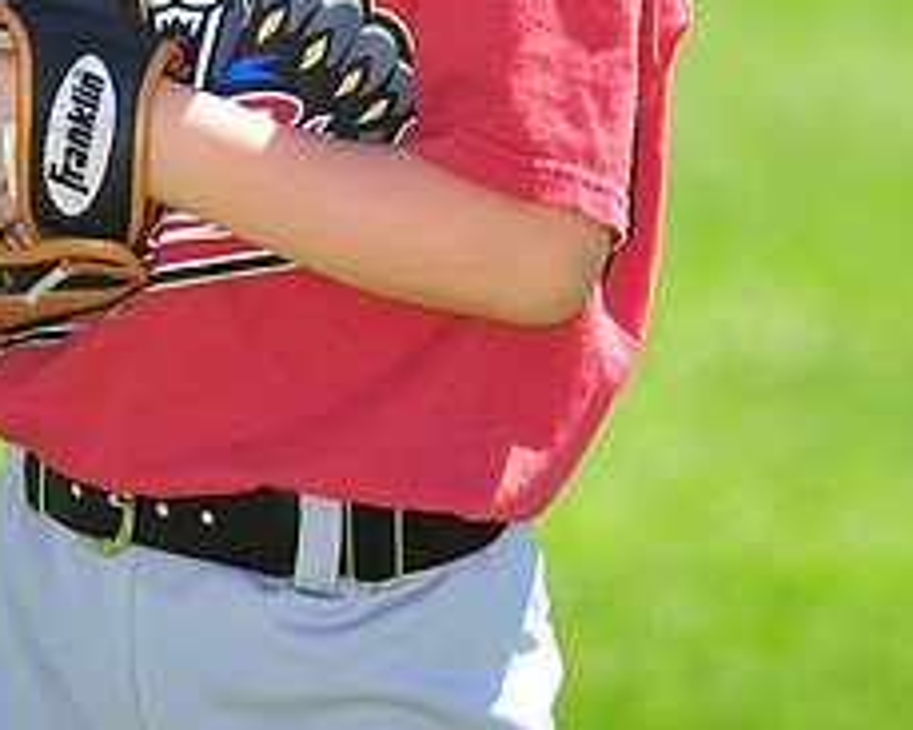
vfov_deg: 3.3
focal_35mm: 475
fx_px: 12830
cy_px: -152
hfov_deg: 4.1
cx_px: 299
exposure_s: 1/500
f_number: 4.5
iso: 200
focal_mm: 200
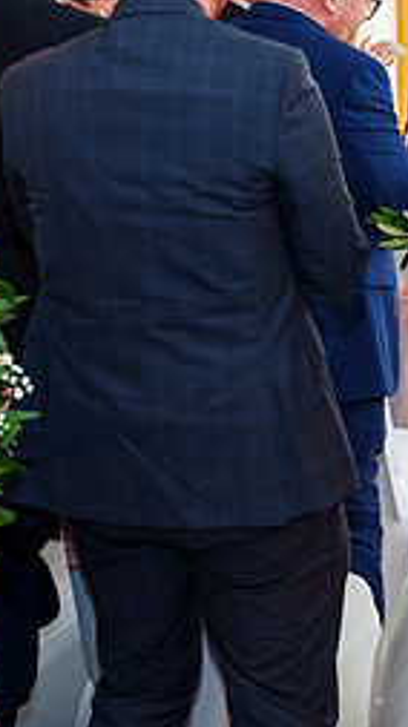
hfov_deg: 12.1
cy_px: 183
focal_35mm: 95
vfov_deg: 22.3
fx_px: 1830
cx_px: 616
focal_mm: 36
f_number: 3.5
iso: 800
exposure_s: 1/160
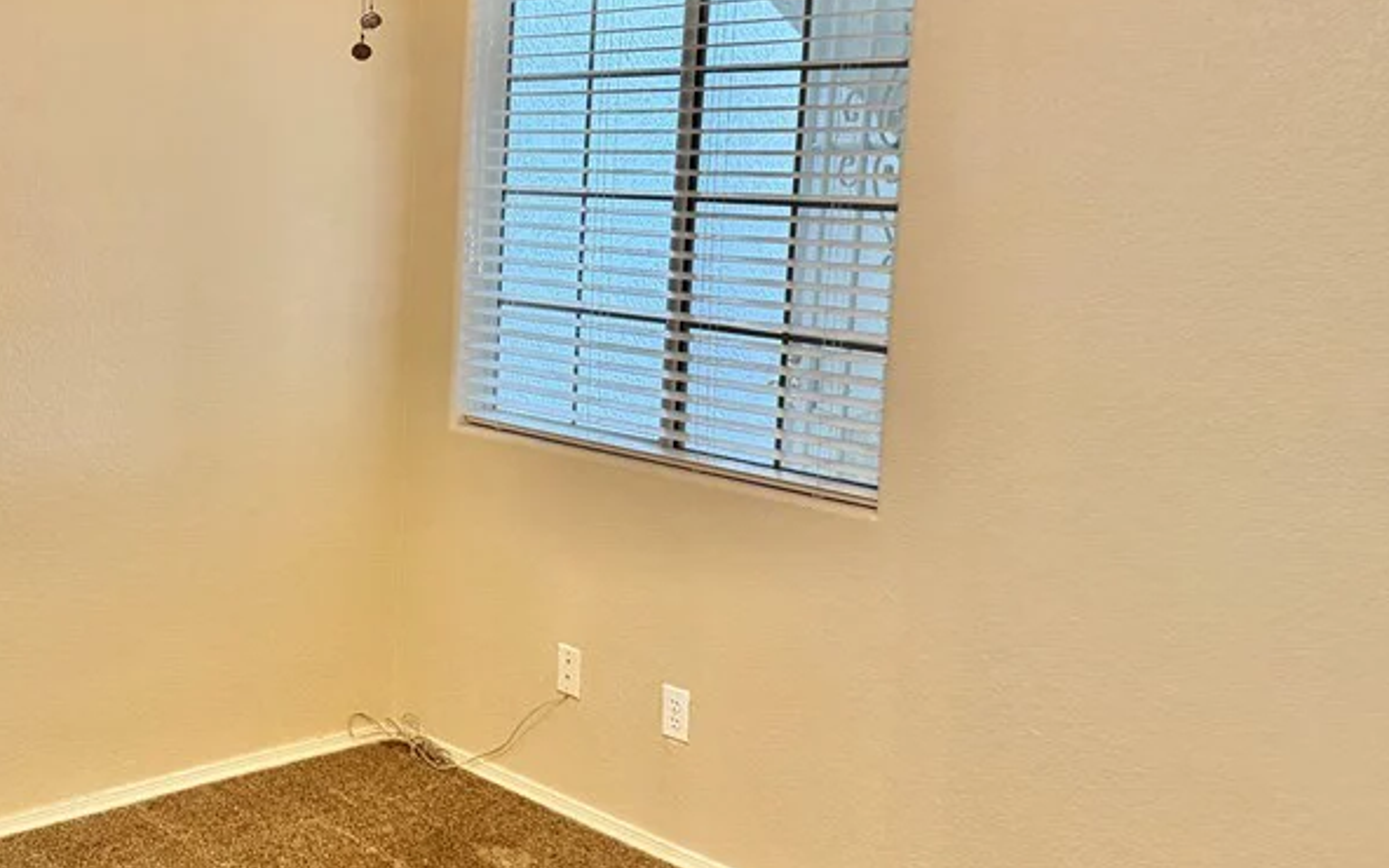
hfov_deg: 42.8
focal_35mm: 44
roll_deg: -1.4
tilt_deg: -7.9
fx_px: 1666
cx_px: 239
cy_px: 343
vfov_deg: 29.1
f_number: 1.78
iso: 500
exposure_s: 1/60
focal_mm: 6.76
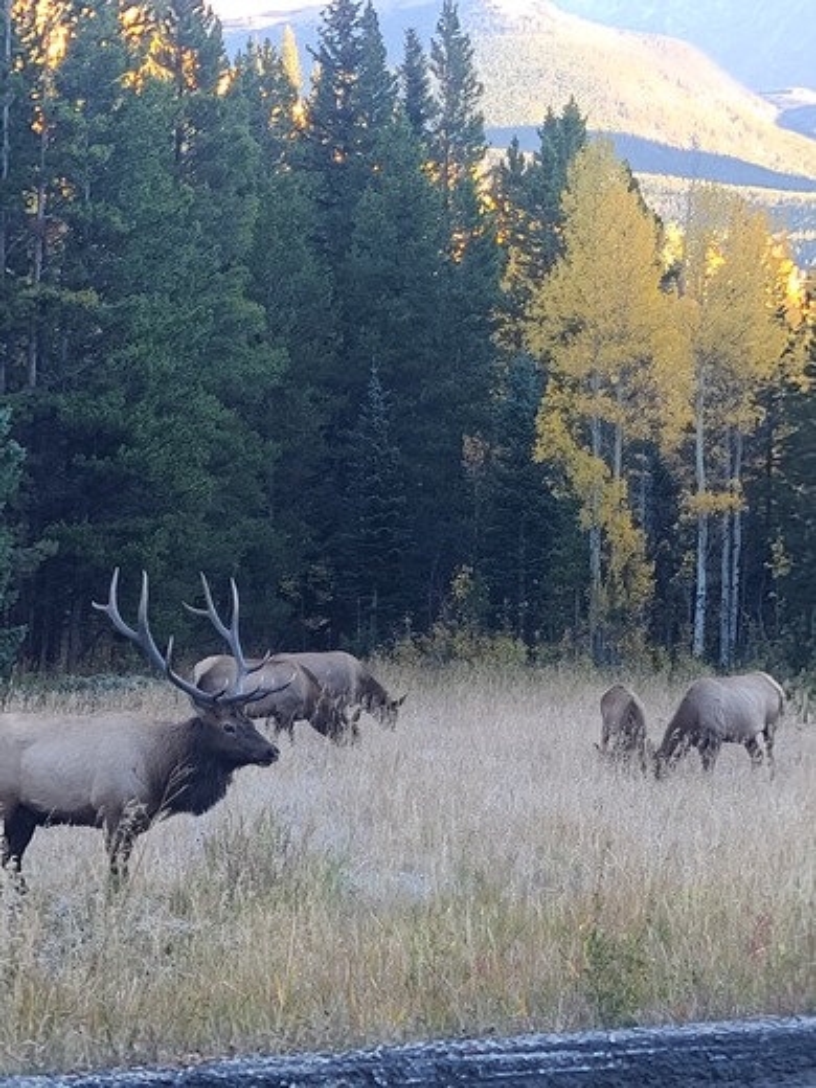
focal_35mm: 25
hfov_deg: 54.9
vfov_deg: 69.4
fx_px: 786
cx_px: 408
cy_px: 544
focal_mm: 7
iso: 50
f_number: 1.8
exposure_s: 1/120
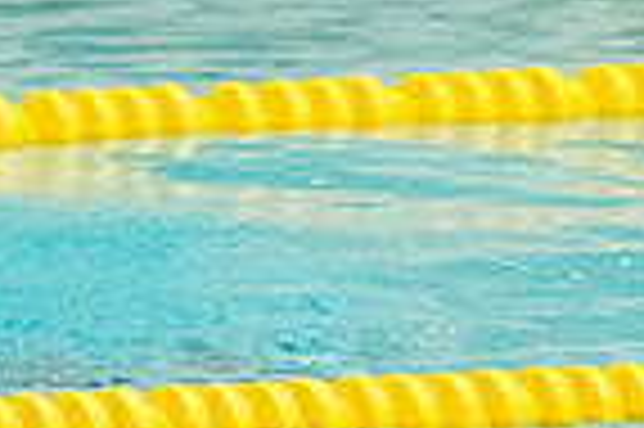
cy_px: 36
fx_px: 21728
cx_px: -401
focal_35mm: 1216
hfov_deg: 1.7
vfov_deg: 1.1
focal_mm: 200
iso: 8000
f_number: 4.5
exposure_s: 1/1250
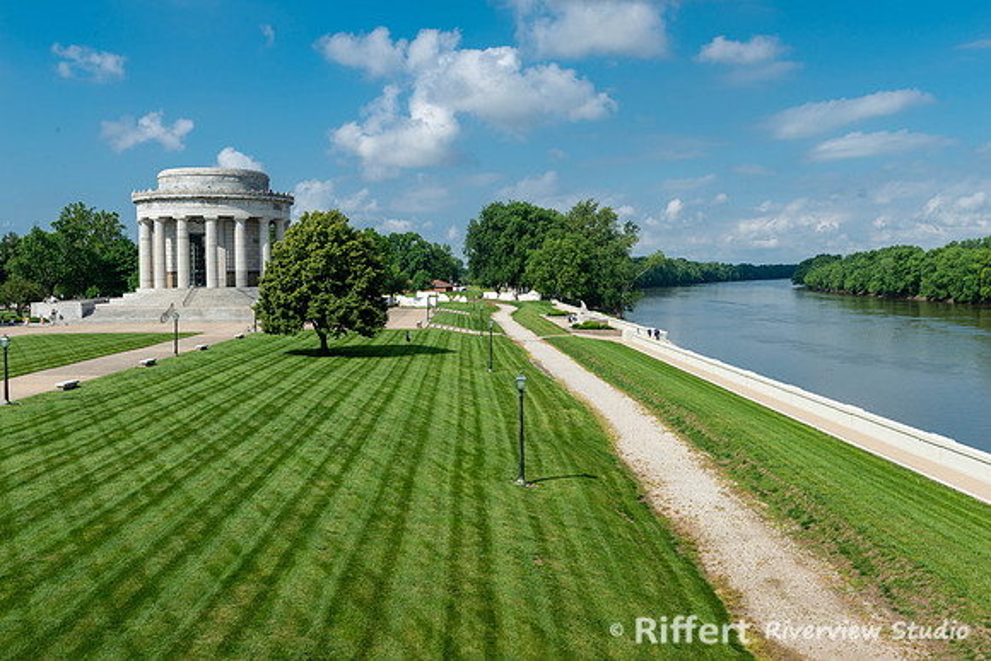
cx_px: 496
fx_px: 936
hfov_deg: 55.8
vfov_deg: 38.9
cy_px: 330
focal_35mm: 34
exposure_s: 1/160
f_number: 11
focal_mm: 34
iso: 100
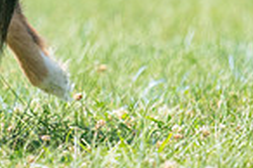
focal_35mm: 1768
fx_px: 12411
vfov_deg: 0.8
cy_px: -77
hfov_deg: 1.2
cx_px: -66
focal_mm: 444
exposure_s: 1/4000
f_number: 6.3
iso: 2000
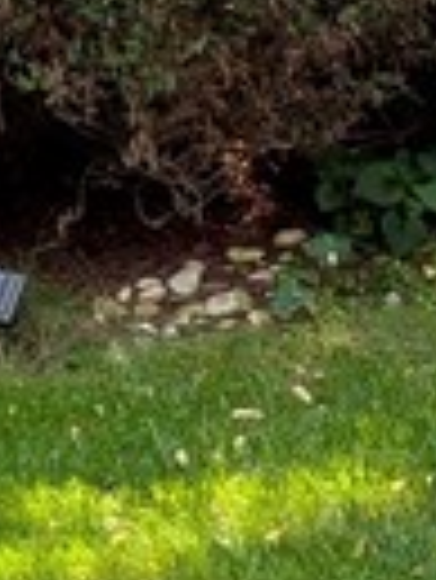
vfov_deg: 9.8
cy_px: 1095
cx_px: 1580
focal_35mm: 190
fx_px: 3186
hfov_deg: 6.6
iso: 29
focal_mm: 4.53
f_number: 1.7
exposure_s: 1/174
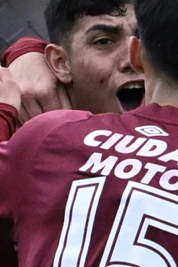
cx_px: 279
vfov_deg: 0.8
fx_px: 18088
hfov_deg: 0.6
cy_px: 401
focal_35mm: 2439
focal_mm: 400
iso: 2500
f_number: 4.5
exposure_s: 1/1250
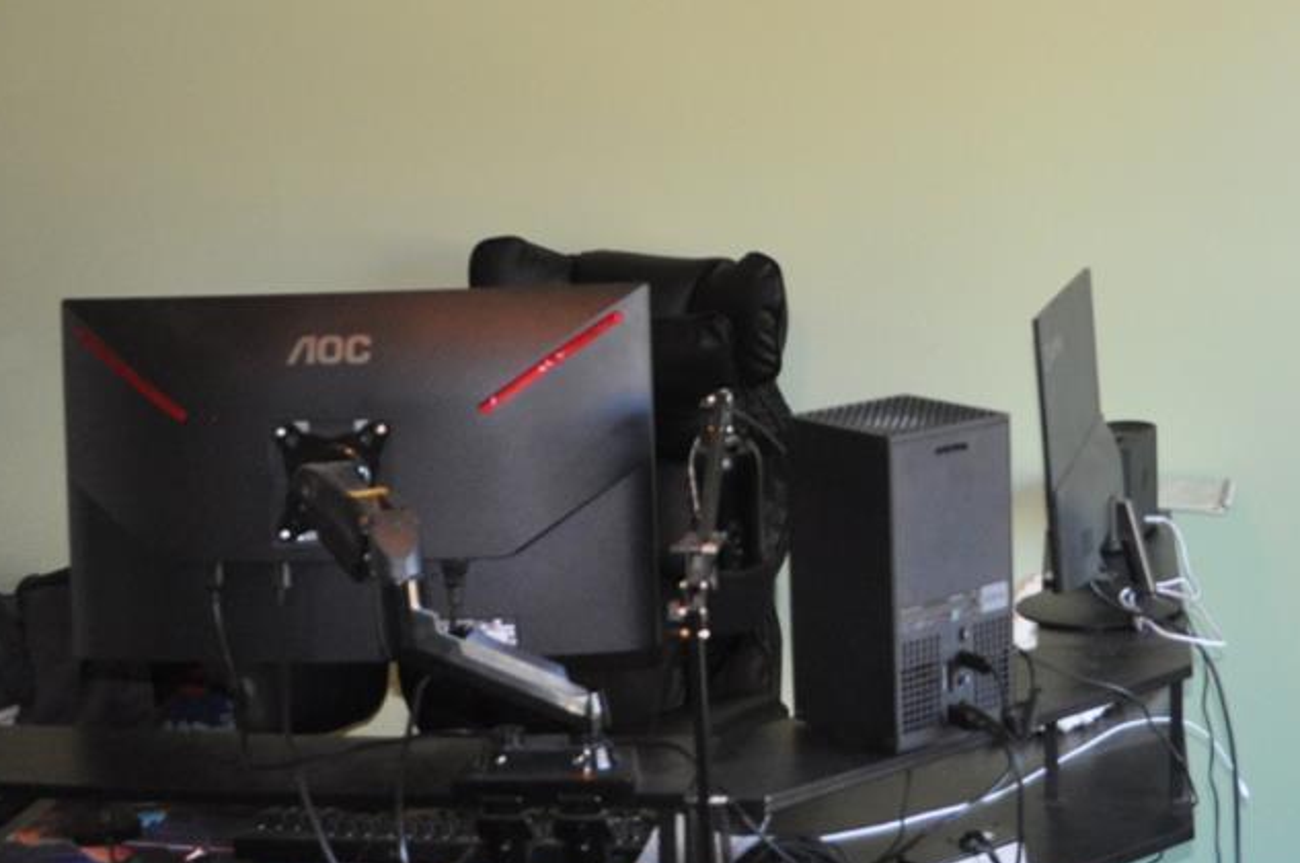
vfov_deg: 21.0
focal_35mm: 64
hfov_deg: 30.9
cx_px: 988
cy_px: 231
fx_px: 2308
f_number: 3.5
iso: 800
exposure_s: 1/60
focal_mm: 18
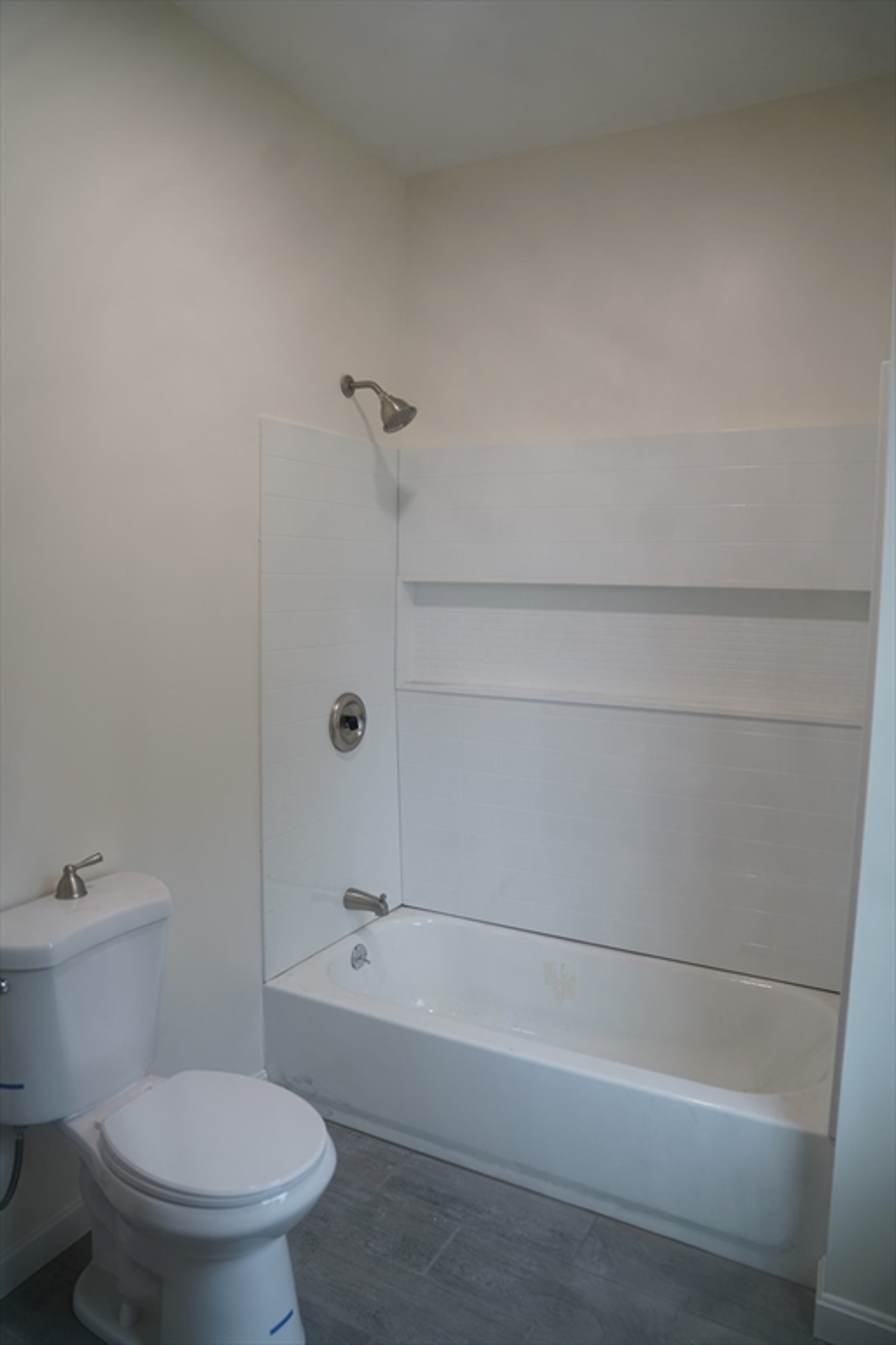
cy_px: 672
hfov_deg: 53.1
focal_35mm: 24
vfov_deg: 73.7
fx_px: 896
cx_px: 448
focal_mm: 24
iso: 200
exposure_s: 1/60
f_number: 2.8
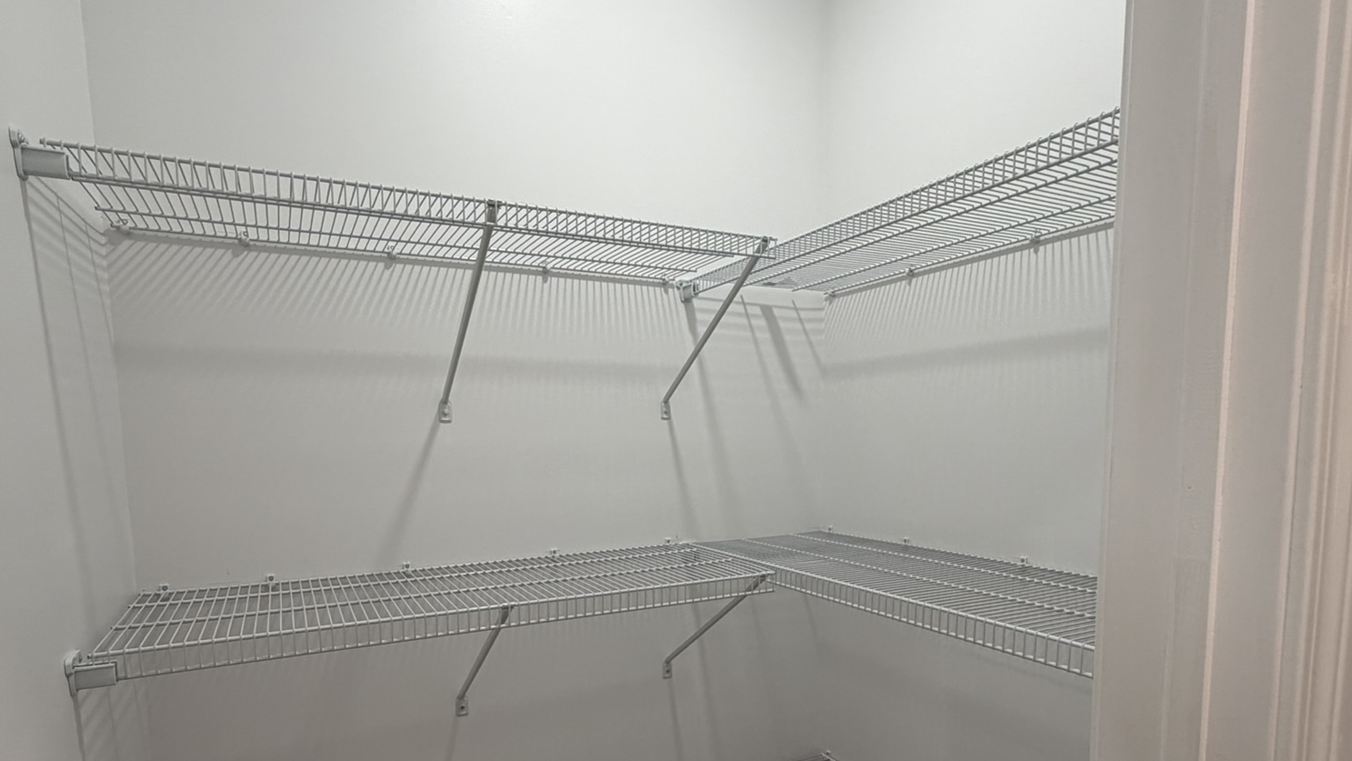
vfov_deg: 52.3
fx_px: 753
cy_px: 523
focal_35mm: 21
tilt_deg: -7.0
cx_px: 676
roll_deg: +1.4
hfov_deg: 83.8
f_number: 2.2
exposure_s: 1/120
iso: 125
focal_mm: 2.22
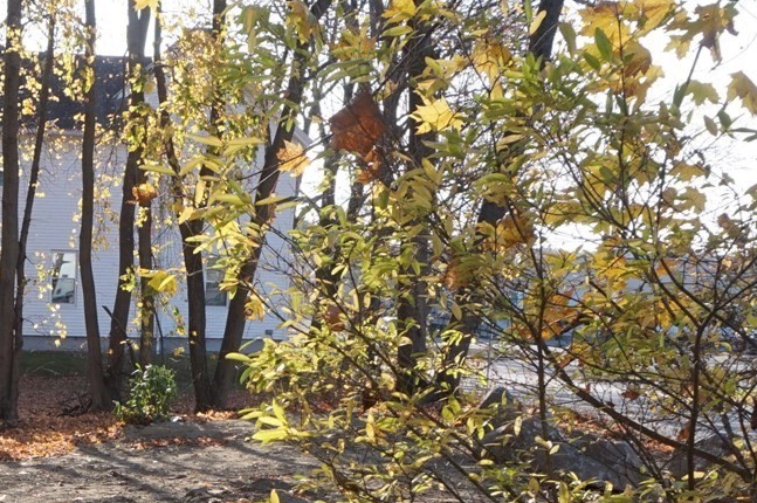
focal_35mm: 76
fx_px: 1596
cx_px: 18
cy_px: 763
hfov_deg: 25.5
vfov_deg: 16.3
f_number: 10
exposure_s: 1/125
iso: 250
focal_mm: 16
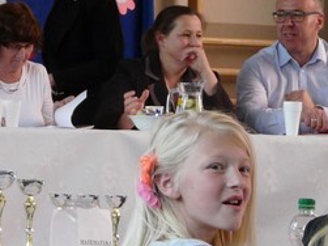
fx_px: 3201
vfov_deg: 4.4
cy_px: 266
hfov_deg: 5.9
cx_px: 85
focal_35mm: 338
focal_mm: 17.5
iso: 200
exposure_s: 1/50
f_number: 3.6
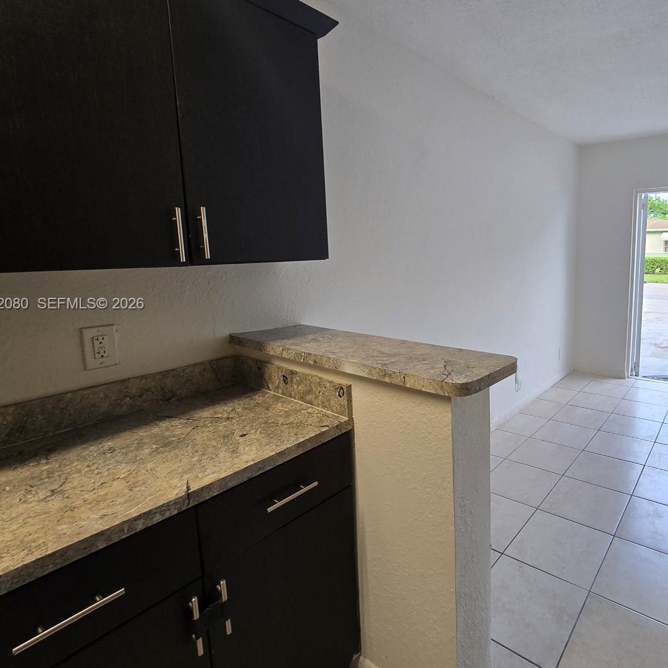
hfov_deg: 81.1
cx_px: 446
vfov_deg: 83.8
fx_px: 371
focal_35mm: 17
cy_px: 305
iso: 64
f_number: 2.2
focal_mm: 2.2
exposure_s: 1/60
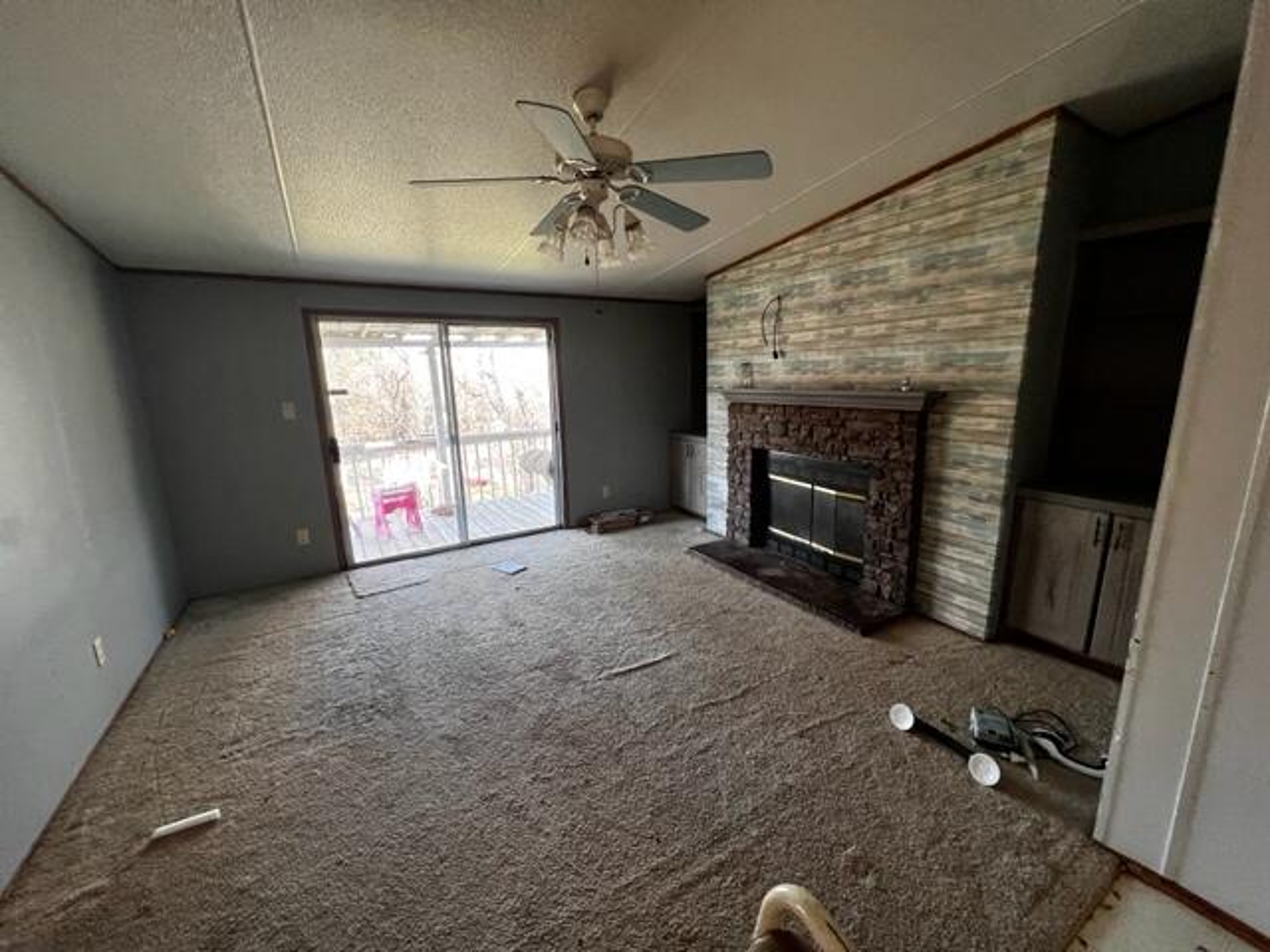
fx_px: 477
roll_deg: -1.6
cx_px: 635
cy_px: 476
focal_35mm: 13
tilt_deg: -10.5
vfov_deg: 89.9
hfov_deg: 106.2
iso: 160
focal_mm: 1.57
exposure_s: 1/121
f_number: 1.8
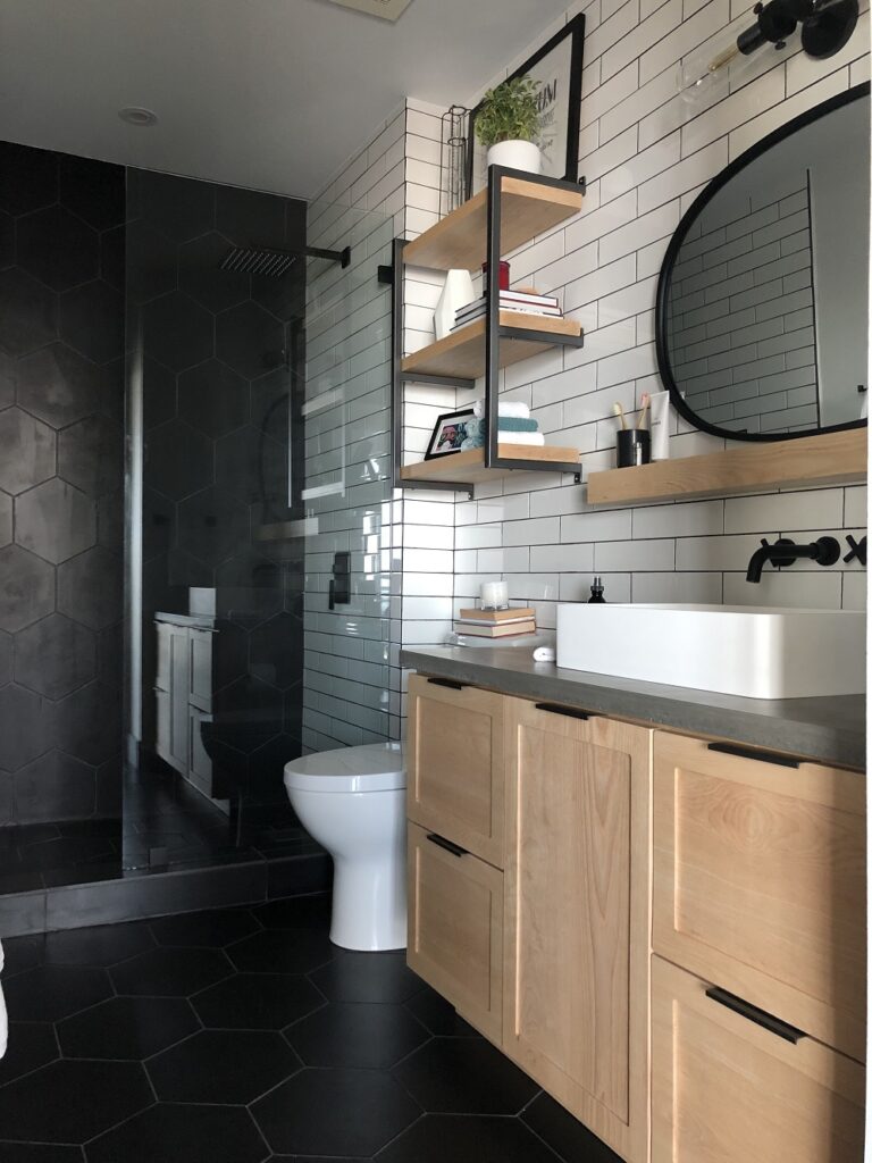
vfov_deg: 63.4
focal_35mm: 28
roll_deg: +0.1
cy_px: 582
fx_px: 940
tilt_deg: +1.0
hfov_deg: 49.7
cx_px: 436
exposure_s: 1/15
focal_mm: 4
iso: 64
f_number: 1.8
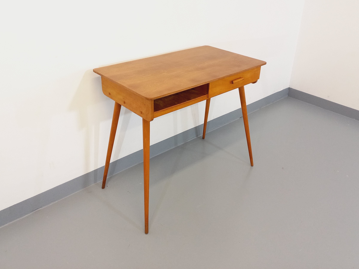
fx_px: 311
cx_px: 180
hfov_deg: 60.0
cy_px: 109
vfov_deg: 46.6
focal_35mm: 30
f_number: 1.8
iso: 200
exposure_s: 1/49
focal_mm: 4.65
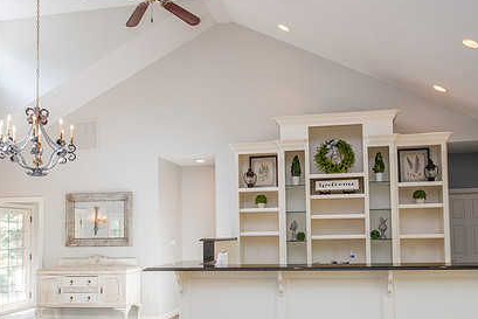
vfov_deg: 38.5
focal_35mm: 34
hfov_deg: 55.7
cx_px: 259
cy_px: 211
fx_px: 452
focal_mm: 24
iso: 250
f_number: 7.1
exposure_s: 1/30
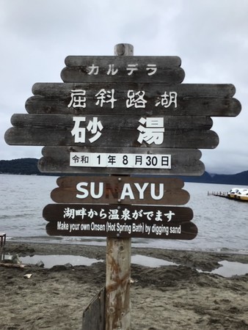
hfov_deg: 45.5
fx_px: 296
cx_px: 124
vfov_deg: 58.3
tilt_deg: +0.2
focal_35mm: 31
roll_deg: -1.8
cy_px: 165
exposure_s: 1/895
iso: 25
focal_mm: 3.3
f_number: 2.4
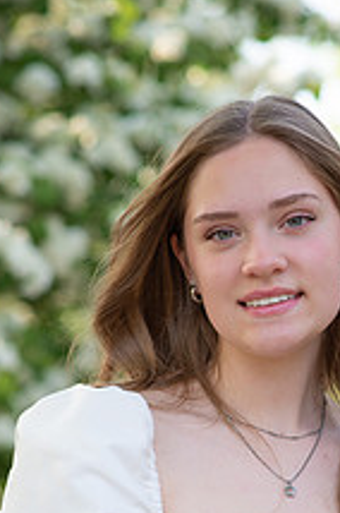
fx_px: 2544
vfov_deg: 11.4
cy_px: 470
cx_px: 268
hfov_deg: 7.6
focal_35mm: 179
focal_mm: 85
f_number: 3.2
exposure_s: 1/250
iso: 100
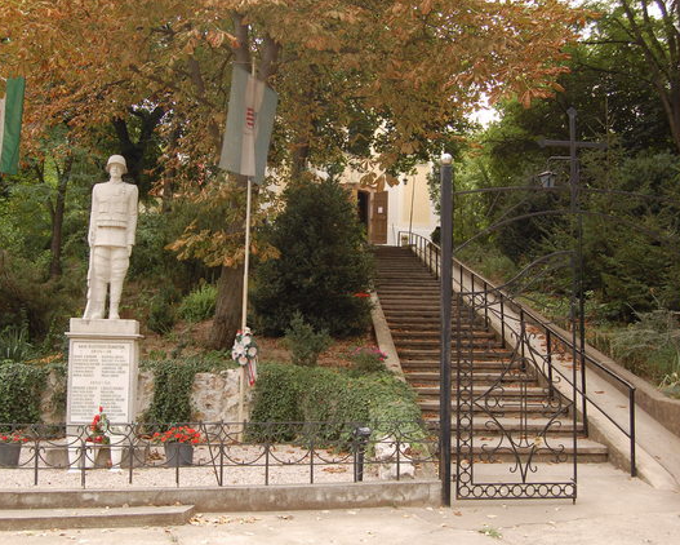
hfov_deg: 44.8
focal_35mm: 41
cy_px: 274
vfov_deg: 36.5
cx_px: 319
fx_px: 825
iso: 400
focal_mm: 24
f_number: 5.6
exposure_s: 1/125
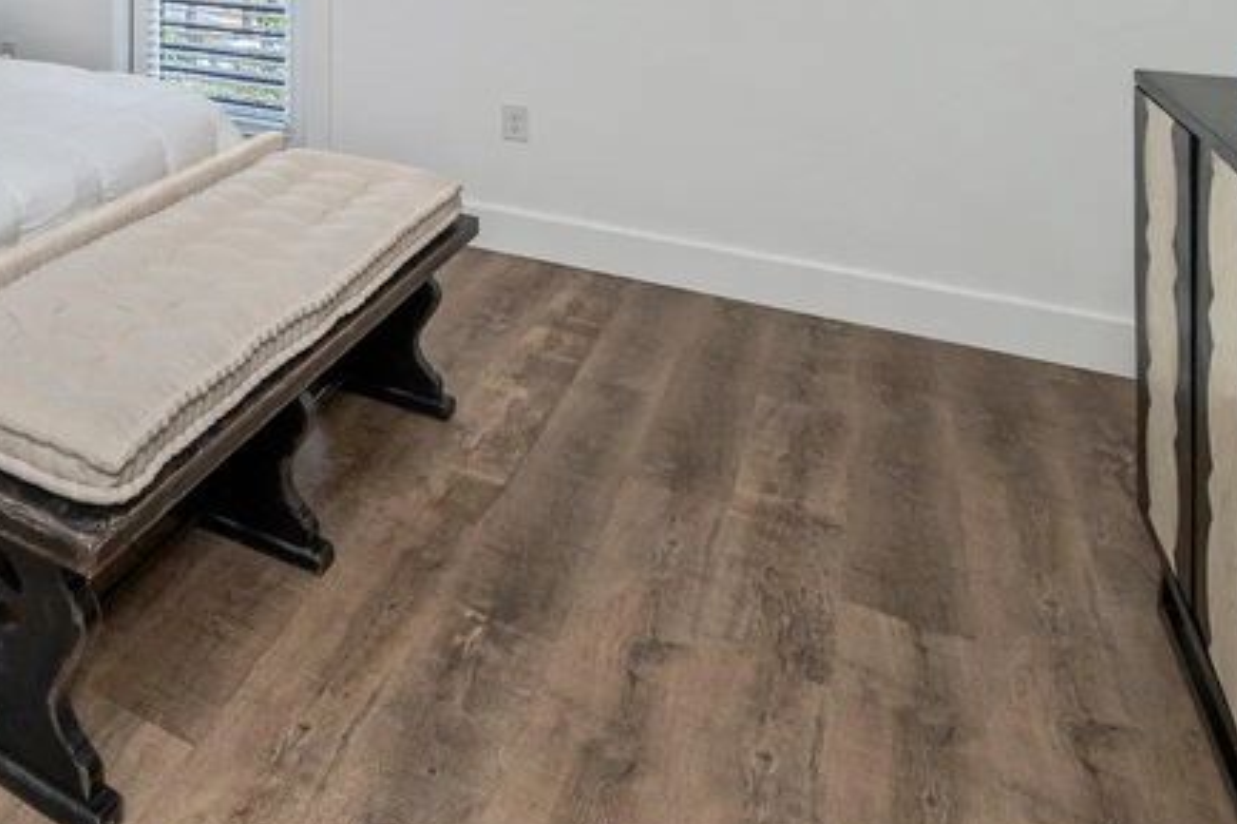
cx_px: -157
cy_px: -127
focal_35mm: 33
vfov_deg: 33.6
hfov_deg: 43.0
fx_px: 1133
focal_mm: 14
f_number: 9
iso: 200
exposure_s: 1/50
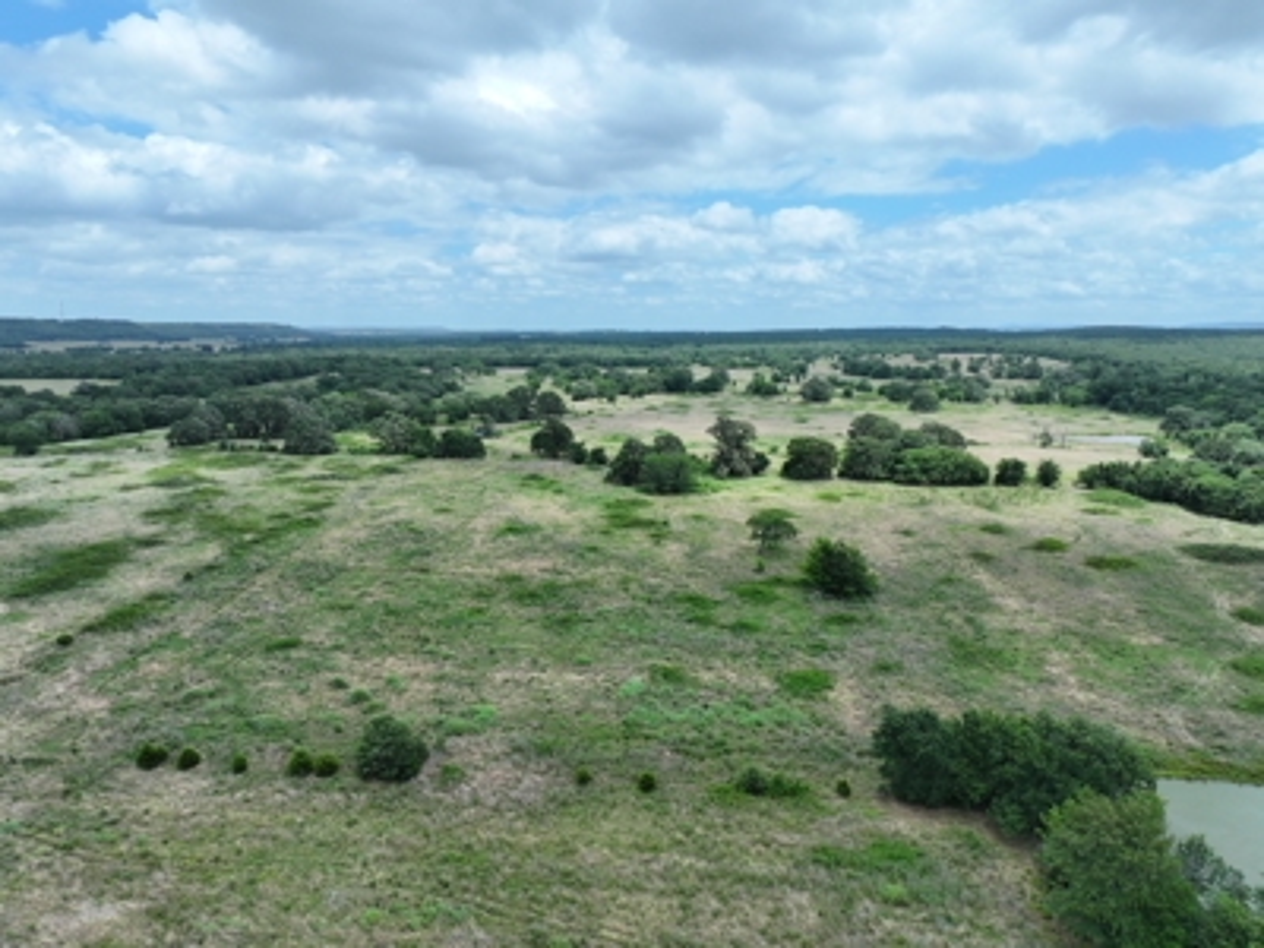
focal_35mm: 24
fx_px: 876
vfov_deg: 56.8
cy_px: 474
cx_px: 632
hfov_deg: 71.6
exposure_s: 1/2000
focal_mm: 12.29
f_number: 2.8
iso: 200
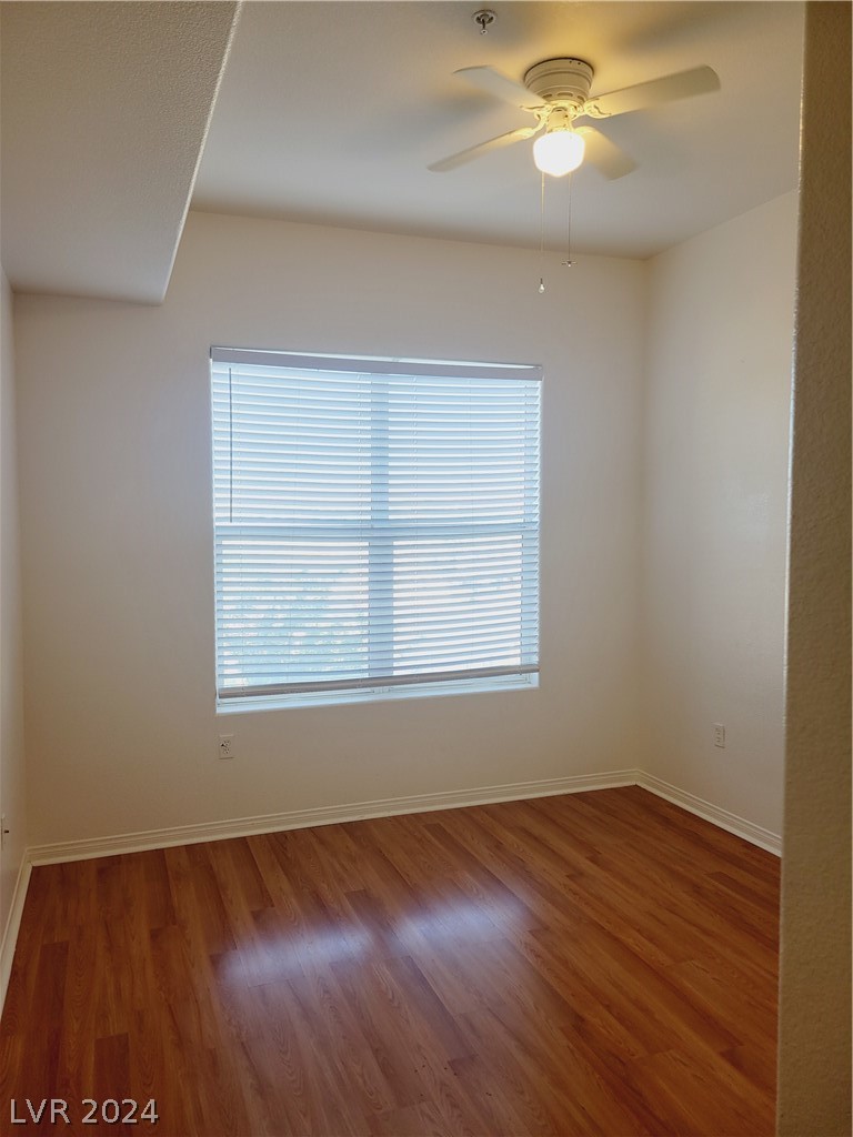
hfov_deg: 53.1
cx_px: 426
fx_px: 854
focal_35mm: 26
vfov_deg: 67.3
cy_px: 568
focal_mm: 5.4
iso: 50
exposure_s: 1/120
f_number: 1.8
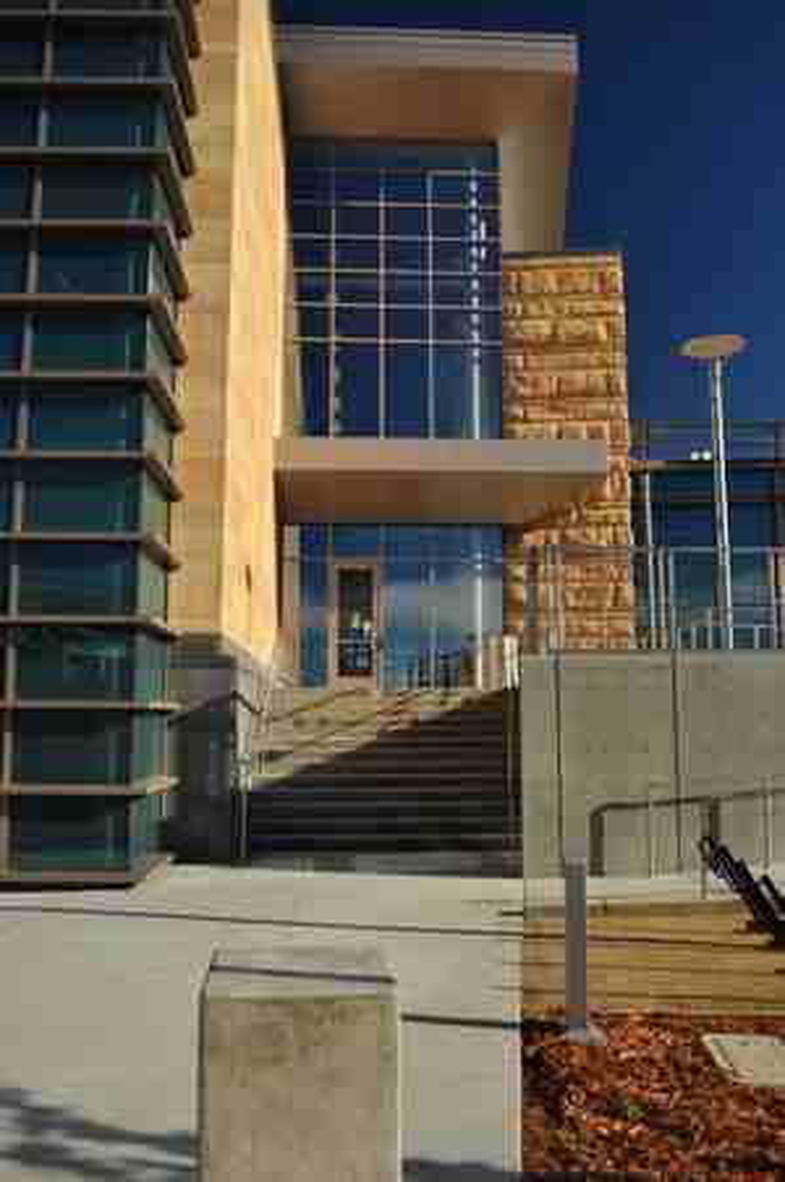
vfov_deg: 62.0
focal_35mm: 30
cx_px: 392
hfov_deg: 43.5
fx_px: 984
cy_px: 591
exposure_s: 1/1000
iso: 400
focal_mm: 20
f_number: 5
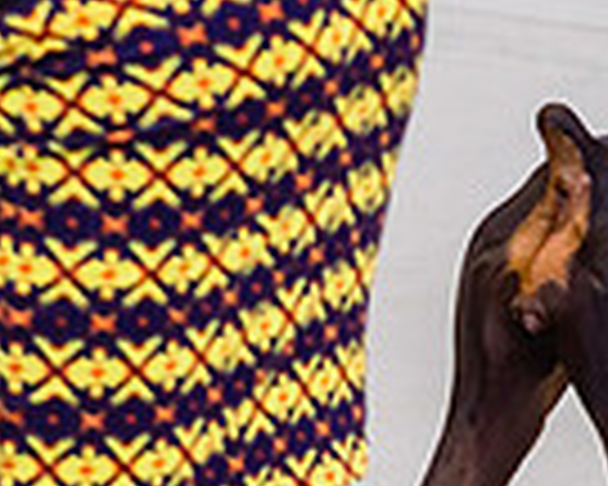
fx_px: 6190
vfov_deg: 4.5
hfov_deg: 5.5
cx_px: 1047
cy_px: -140
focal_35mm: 344
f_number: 2.8
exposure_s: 1/160
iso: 1600
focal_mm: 73
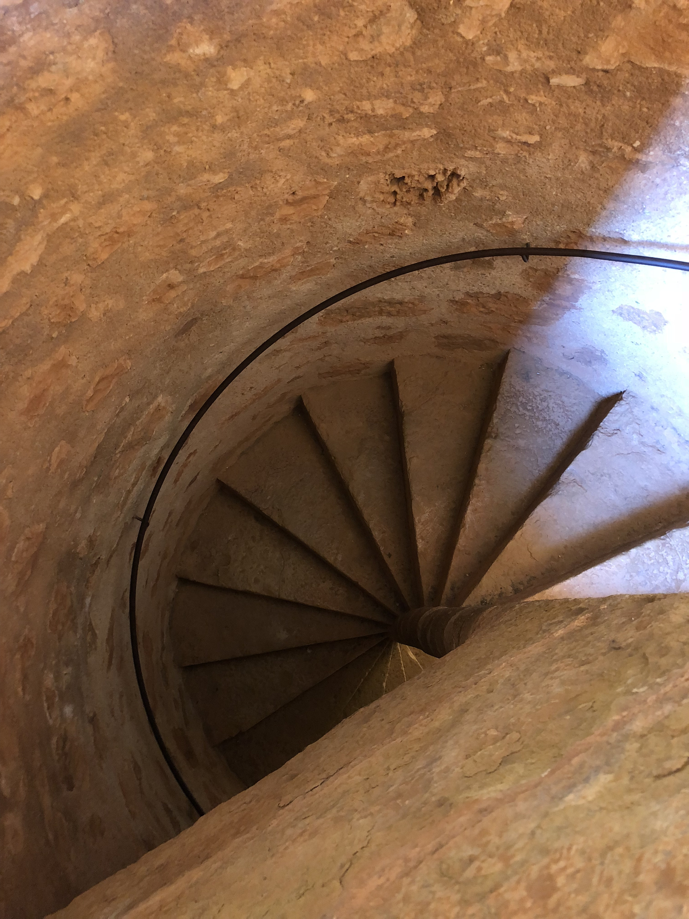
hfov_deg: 49.7
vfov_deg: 63.4
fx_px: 743
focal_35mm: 28
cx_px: 344
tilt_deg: -77.5
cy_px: 460
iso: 100
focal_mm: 4
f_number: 1.8
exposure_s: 1/4
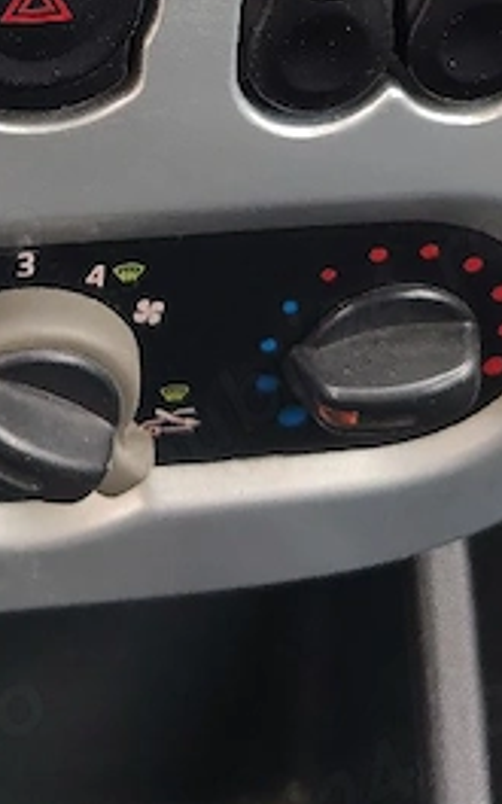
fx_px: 1686
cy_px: -52
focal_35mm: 77
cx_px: -30
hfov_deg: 16.5
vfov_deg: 25.1
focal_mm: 5.56
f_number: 1.8
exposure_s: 1/100
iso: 297
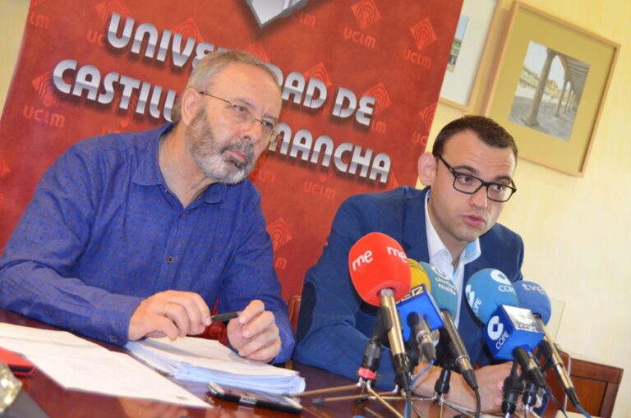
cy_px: 209
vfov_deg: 22.5
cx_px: 316
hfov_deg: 33.5
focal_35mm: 60
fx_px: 1050
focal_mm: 40
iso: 1250
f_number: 5
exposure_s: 1/60
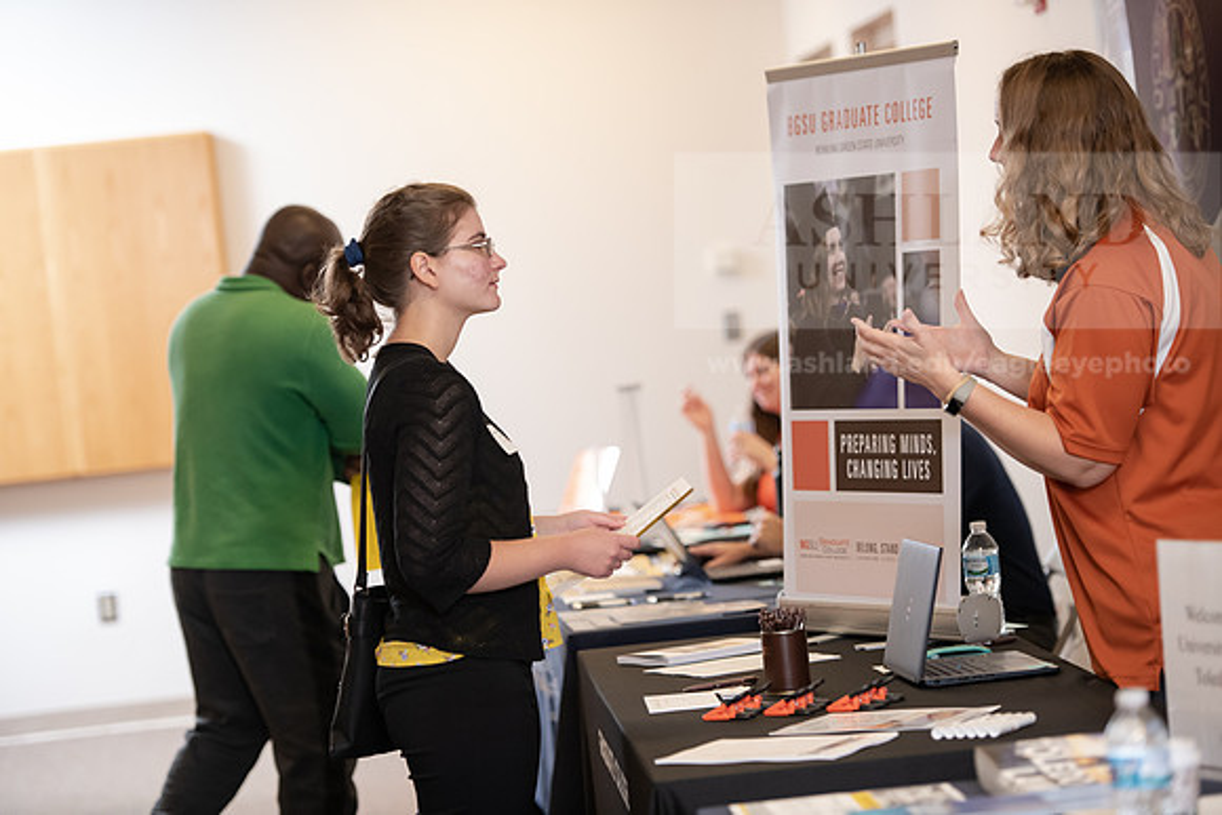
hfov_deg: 17.6
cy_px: 408
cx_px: 611
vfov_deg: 11.8
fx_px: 3938
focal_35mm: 116
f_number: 3.2
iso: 1600
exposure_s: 1/200
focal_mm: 116
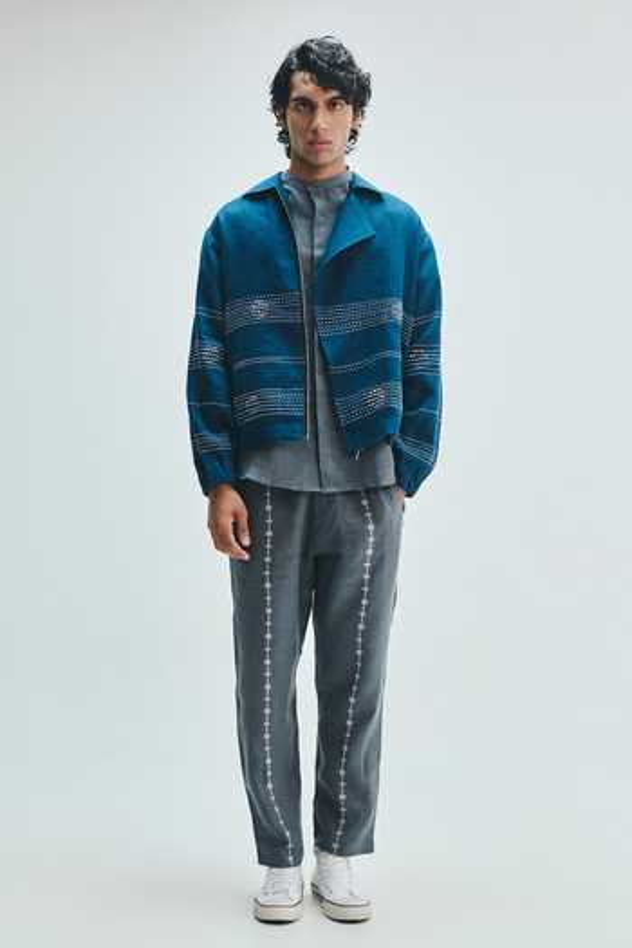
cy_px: 474
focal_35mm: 52
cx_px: 316
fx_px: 1369
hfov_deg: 26.0
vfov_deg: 38.2
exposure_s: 1/125
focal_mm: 52
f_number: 8
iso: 400
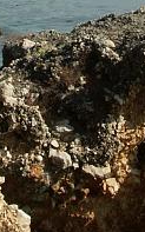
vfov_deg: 11.7
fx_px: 1114
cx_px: 121
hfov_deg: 7.4
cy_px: -28
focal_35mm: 176
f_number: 7.1
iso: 64
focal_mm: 8.23
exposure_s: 1/320
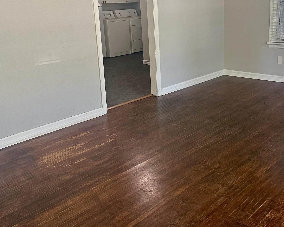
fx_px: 353
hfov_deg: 43.4
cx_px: 182
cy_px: 84
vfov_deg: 35.5
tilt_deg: -13.0
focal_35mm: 42
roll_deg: +1.8
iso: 200
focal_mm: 6.86
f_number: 1.78
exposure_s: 1/120
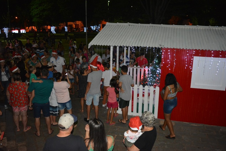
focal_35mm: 33
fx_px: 207
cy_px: 76
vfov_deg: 40.0
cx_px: 113
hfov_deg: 57.2
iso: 3200
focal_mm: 22
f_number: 3.8
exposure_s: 1/60
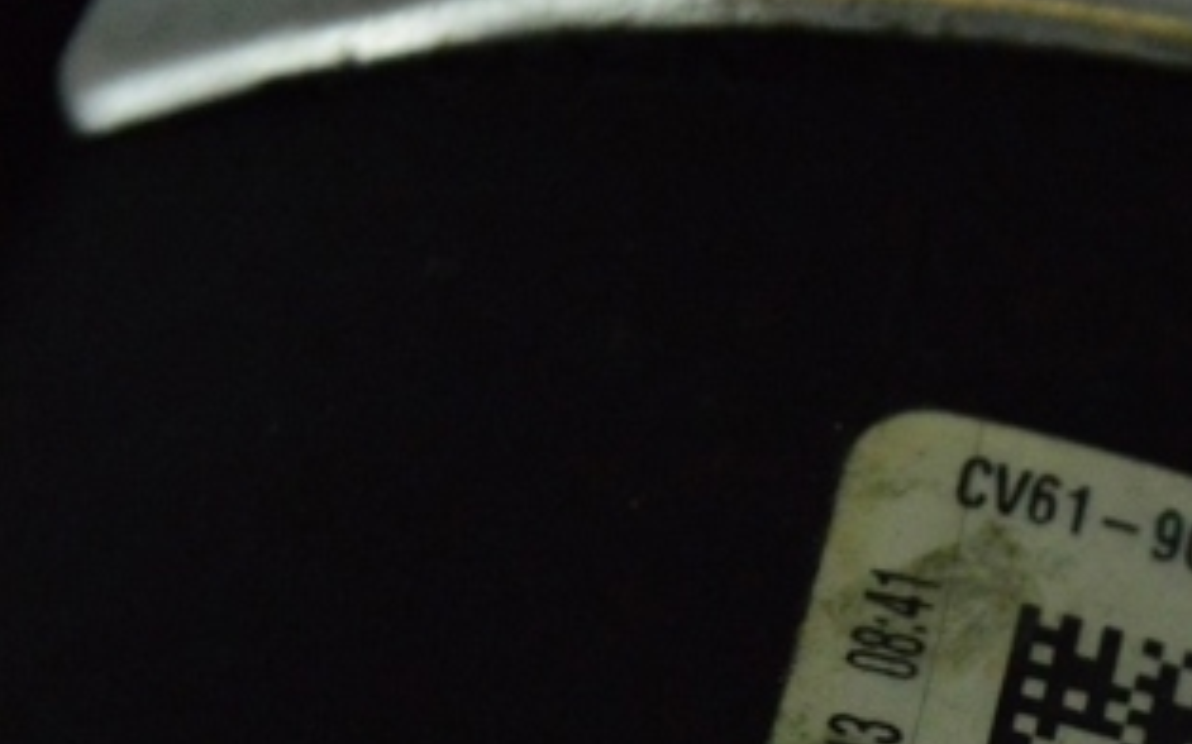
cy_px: 712
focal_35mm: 171
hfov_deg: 12.1
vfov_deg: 7.6
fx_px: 5554
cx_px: 1211
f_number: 6.3
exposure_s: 1/640
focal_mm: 55
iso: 6400
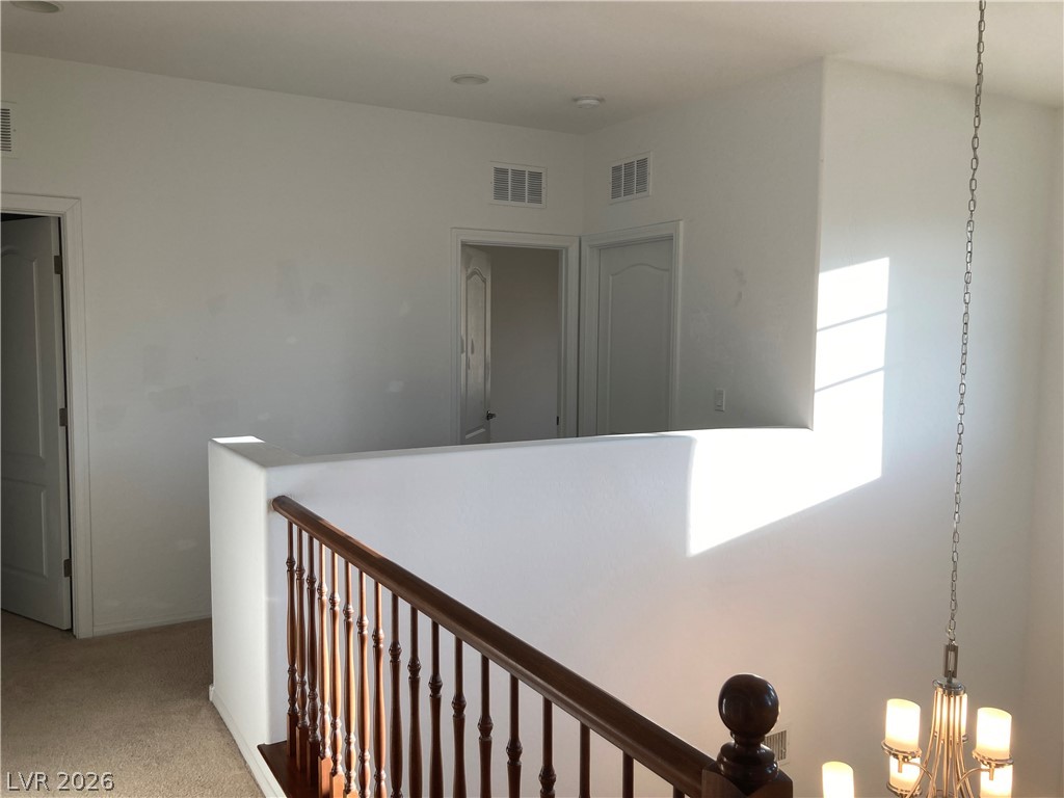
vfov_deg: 49.7
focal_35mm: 28
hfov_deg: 63.4
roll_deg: -1.2
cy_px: 399
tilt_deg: -1.6
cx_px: 532
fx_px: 861
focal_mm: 3.99
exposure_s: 1/120
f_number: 1.8
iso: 25
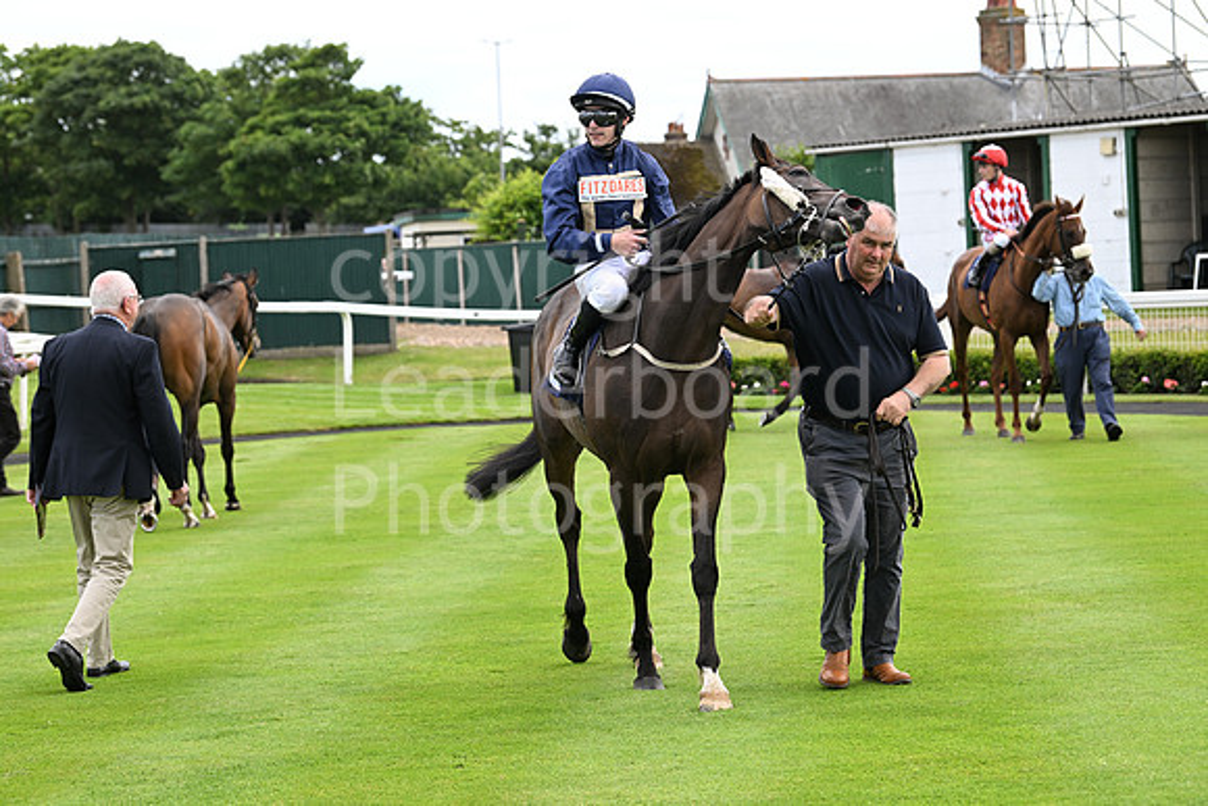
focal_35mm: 105
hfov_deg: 19.5
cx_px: 604
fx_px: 3524
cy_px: 403
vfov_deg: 13.0
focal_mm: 105
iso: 400
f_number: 5.6
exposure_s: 1/640
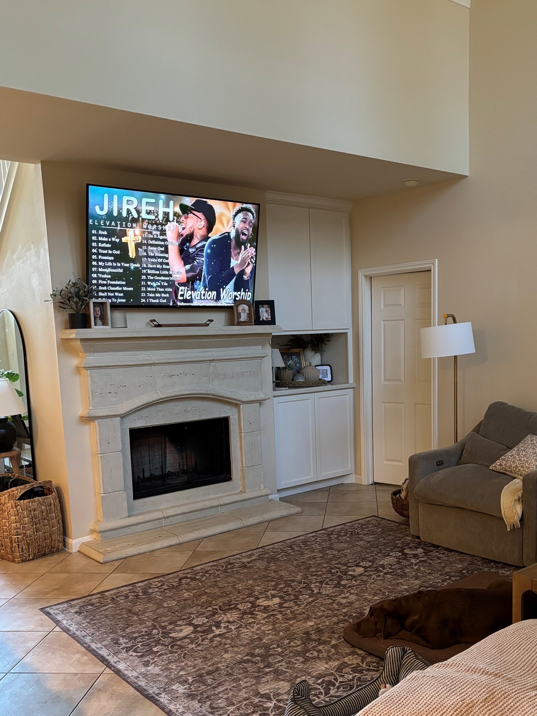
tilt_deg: -7.0
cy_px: 421
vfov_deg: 55.1
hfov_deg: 42.8
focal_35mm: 33
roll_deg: +1.9
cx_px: 304
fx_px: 683
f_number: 1.6
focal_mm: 5.96
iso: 400
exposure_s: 1/60
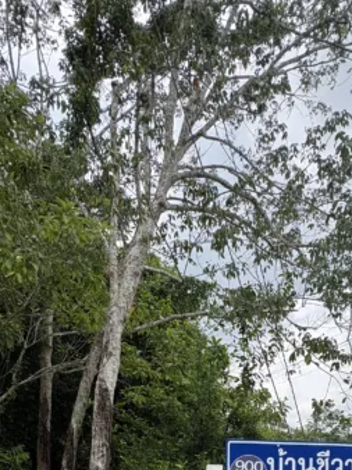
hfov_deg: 47.9
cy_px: 466
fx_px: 394
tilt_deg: +1.0
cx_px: 209
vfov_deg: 50.4
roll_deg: -2.6
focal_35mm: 29
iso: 64
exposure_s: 1/1020
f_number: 2.2
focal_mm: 2.22
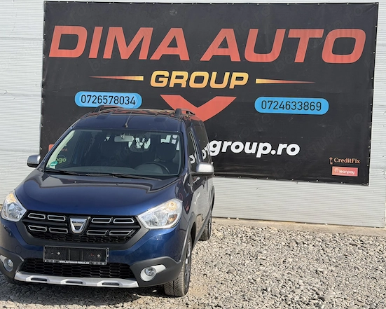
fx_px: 583
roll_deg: -2.3
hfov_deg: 36.6
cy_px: 154
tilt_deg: -1.7
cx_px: 188
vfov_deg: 29.7
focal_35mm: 51
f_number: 1.78
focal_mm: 6.76
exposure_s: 1/2865
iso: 80
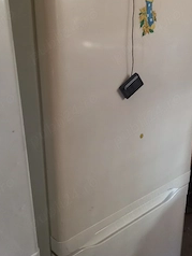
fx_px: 310
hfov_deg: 34.4
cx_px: 85
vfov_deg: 44.7
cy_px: 132
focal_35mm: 42
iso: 400
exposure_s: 1/25.1
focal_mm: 4.6
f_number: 2
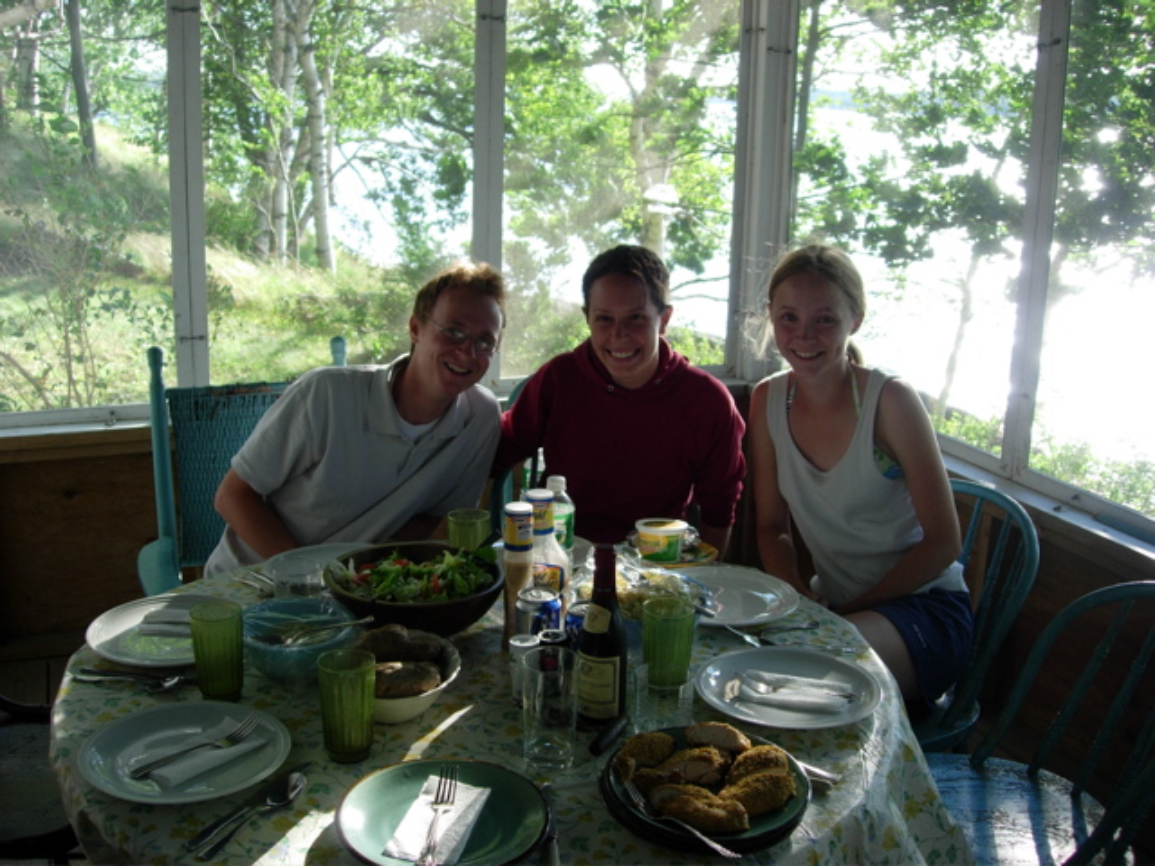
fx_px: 1268
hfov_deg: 49.0
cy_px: 433
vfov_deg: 37.7
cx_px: 578
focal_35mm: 38
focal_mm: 7.8
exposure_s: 1/140
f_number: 2.8
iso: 64
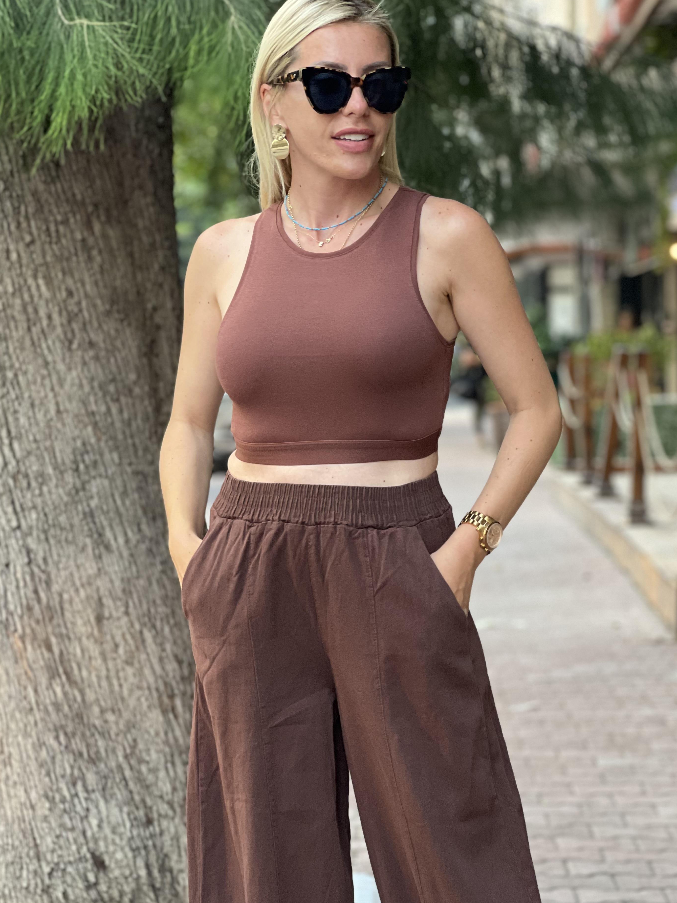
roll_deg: +0.3
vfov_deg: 23.0
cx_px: 355
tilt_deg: -1.9
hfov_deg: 17.4
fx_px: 2217
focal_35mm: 85
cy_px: 475
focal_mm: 9
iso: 250
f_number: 2.8
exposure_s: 1/92
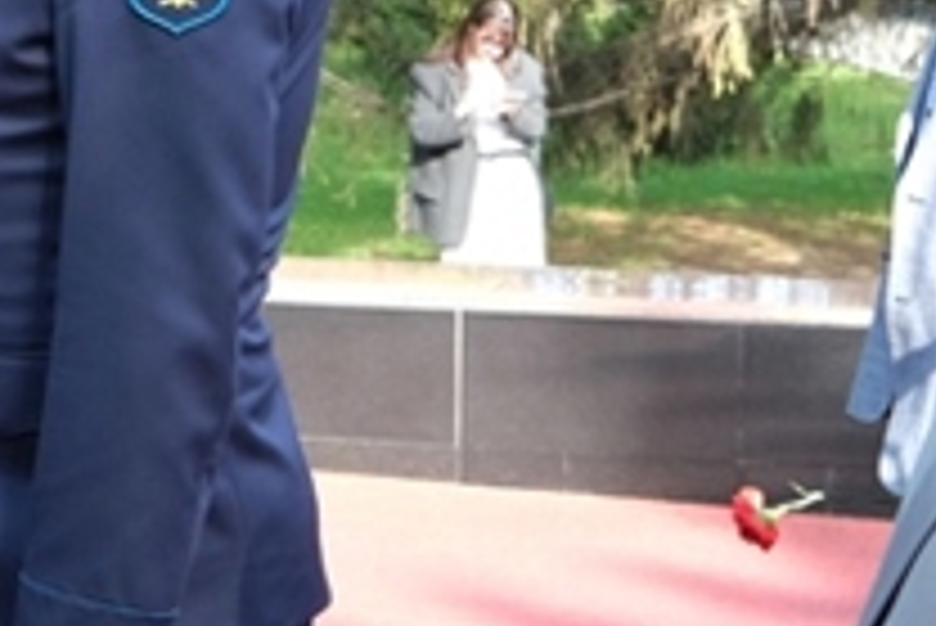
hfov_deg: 15.3
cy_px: 108
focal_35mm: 126
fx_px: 3278
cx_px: -369
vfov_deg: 10.9
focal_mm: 23.5
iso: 160
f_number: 5
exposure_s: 1/60
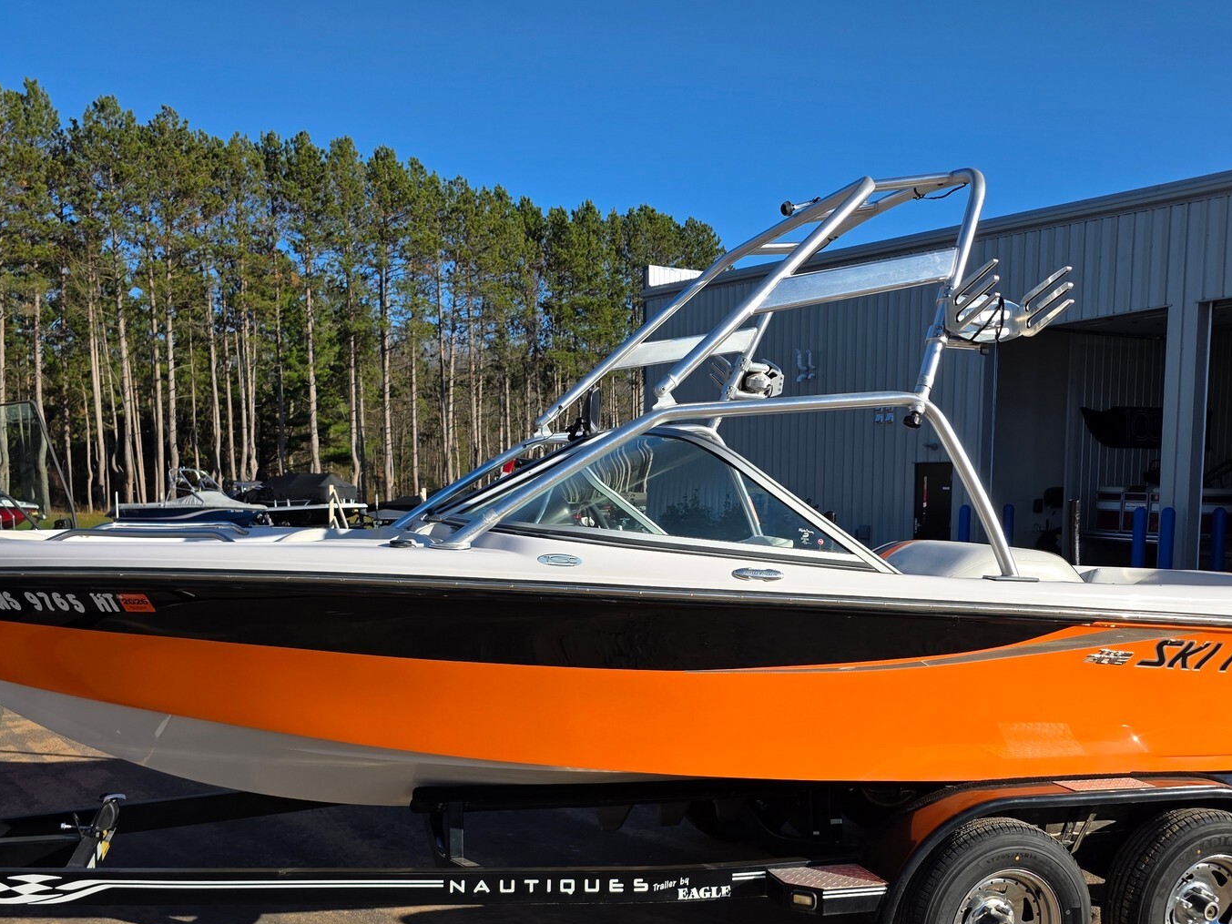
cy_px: 624
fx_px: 1210
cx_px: 689
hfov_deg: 53.8
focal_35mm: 34
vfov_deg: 41.2
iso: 80
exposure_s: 1/5447
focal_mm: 6.3
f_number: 1.7
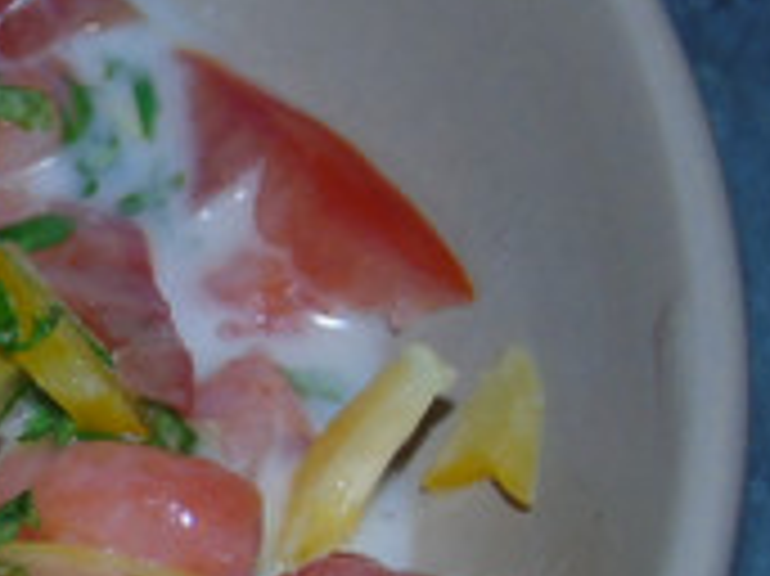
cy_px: 446
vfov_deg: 6.4
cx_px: -608
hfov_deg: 8.2
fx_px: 5157
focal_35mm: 232
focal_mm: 11
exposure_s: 1/60
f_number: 4.5
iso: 200
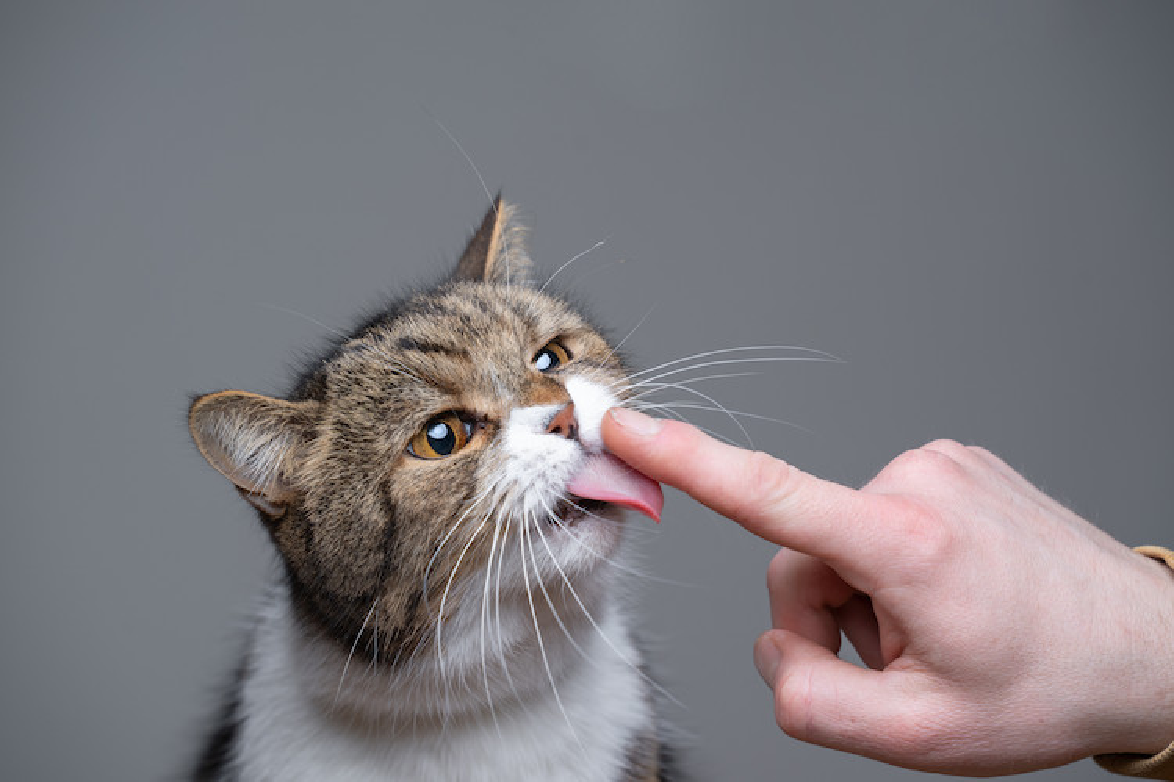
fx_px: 6522
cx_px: 587
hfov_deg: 10.3
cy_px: 391
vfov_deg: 6.9
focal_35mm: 200
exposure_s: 1/125
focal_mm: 200
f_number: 6.3
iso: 200
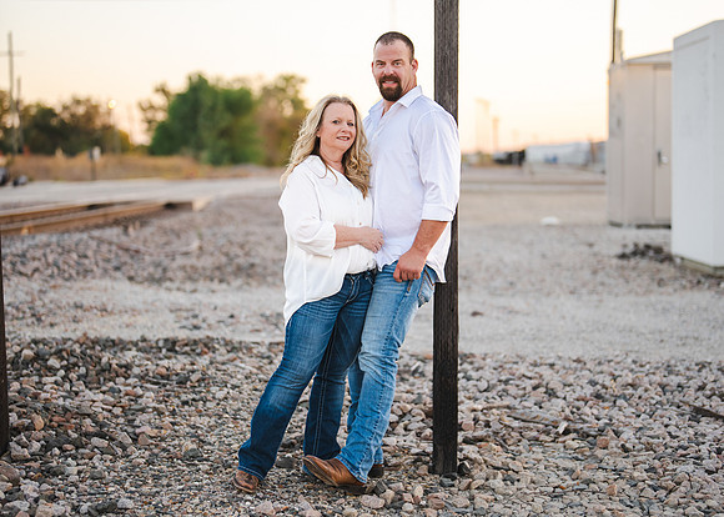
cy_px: 268
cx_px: 357
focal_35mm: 62
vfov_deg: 22.9
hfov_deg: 31.7
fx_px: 1274
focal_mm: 50
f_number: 1.2
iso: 320
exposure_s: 1/1000
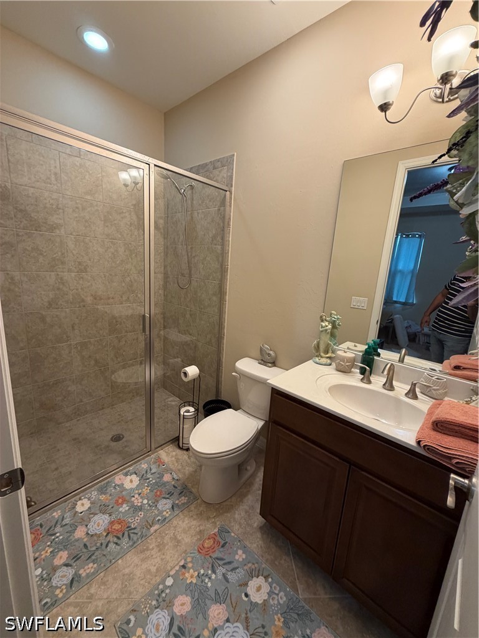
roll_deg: -4.5
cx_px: 240
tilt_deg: -11.2
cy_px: 319
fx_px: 258
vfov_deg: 102.1
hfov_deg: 85.7
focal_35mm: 14
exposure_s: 1/120
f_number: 2.2
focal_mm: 2.22
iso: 250
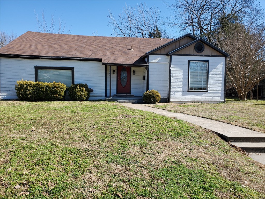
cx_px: 132
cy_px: 100
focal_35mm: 26
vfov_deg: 53.1
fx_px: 199
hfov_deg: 67.3
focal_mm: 4.3
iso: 50
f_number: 2.4
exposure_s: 1/942
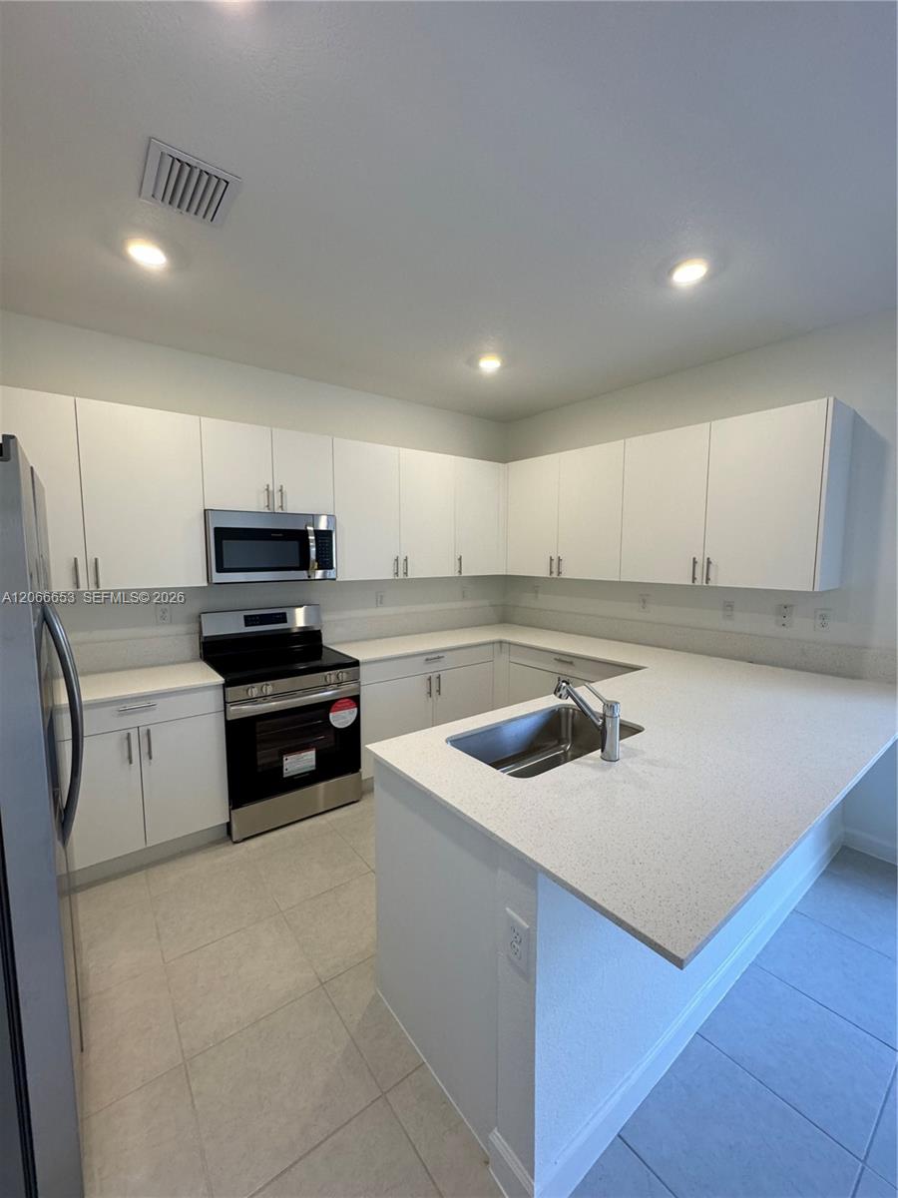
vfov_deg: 102.1
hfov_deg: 85.7
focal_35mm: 14
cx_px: 449
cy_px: 599
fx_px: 484
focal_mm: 2.22
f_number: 2.2
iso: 250
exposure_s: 1/120
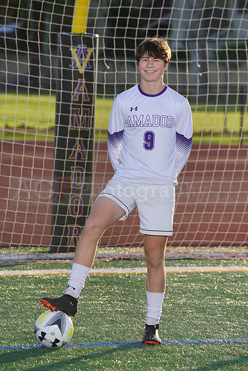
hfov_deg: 5.3
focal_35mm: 259
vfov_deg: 7.9
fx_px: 2675
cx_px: 124
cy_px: 186
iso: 100
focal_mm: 259
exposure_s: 1/200
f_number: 8
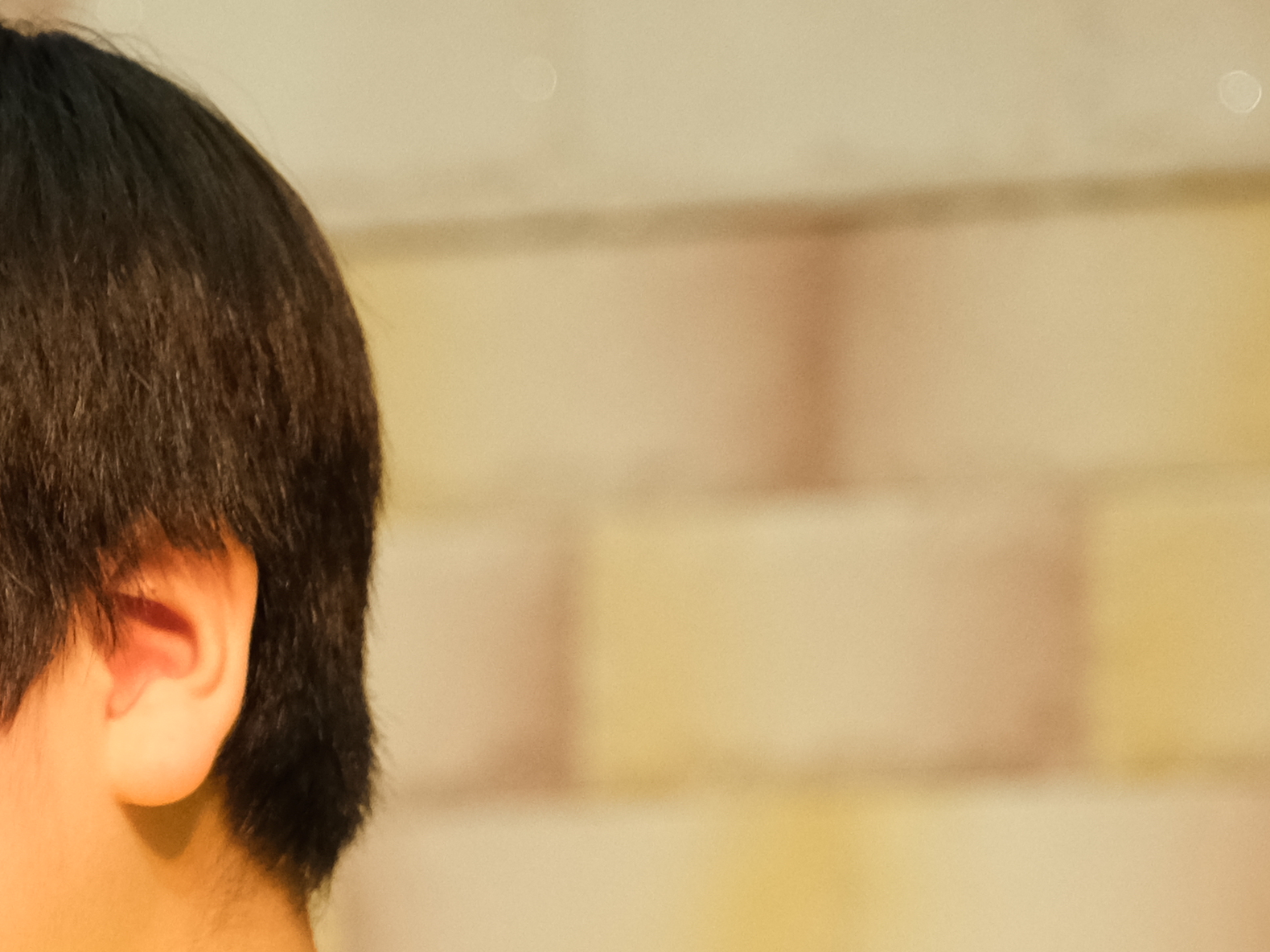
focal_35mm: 399
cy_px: 1619
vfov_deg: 3.7
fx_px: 14637
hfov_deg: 5.0
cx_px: -223
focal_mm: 70
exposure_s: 1/250
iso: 1600
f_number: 2.8
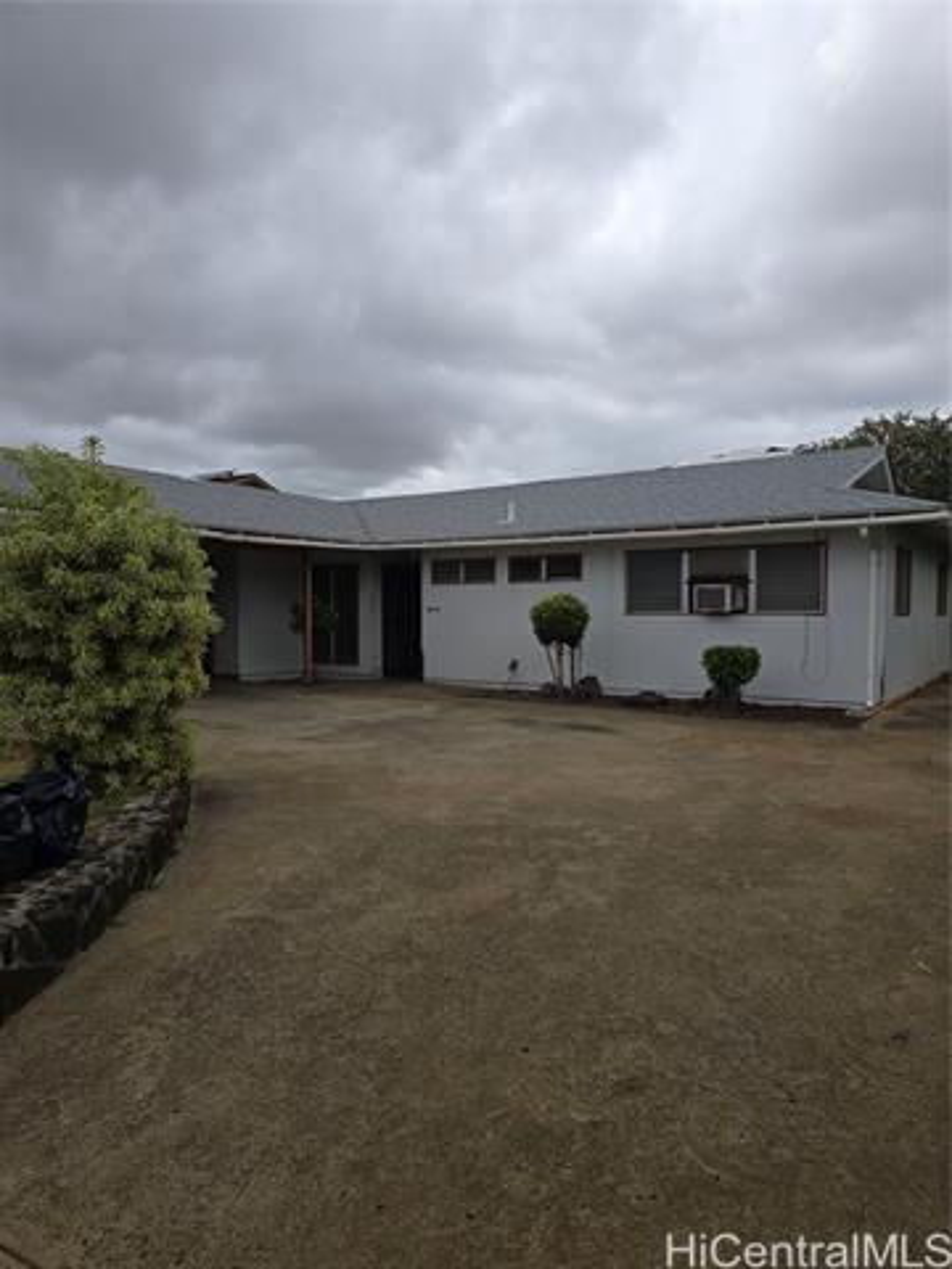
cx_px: 476
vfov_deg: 73.9
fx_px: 843
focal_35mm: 23
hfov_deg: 58.9
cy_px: 634
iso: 12
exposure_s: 1/1189
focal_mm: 6.3
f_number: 1.7
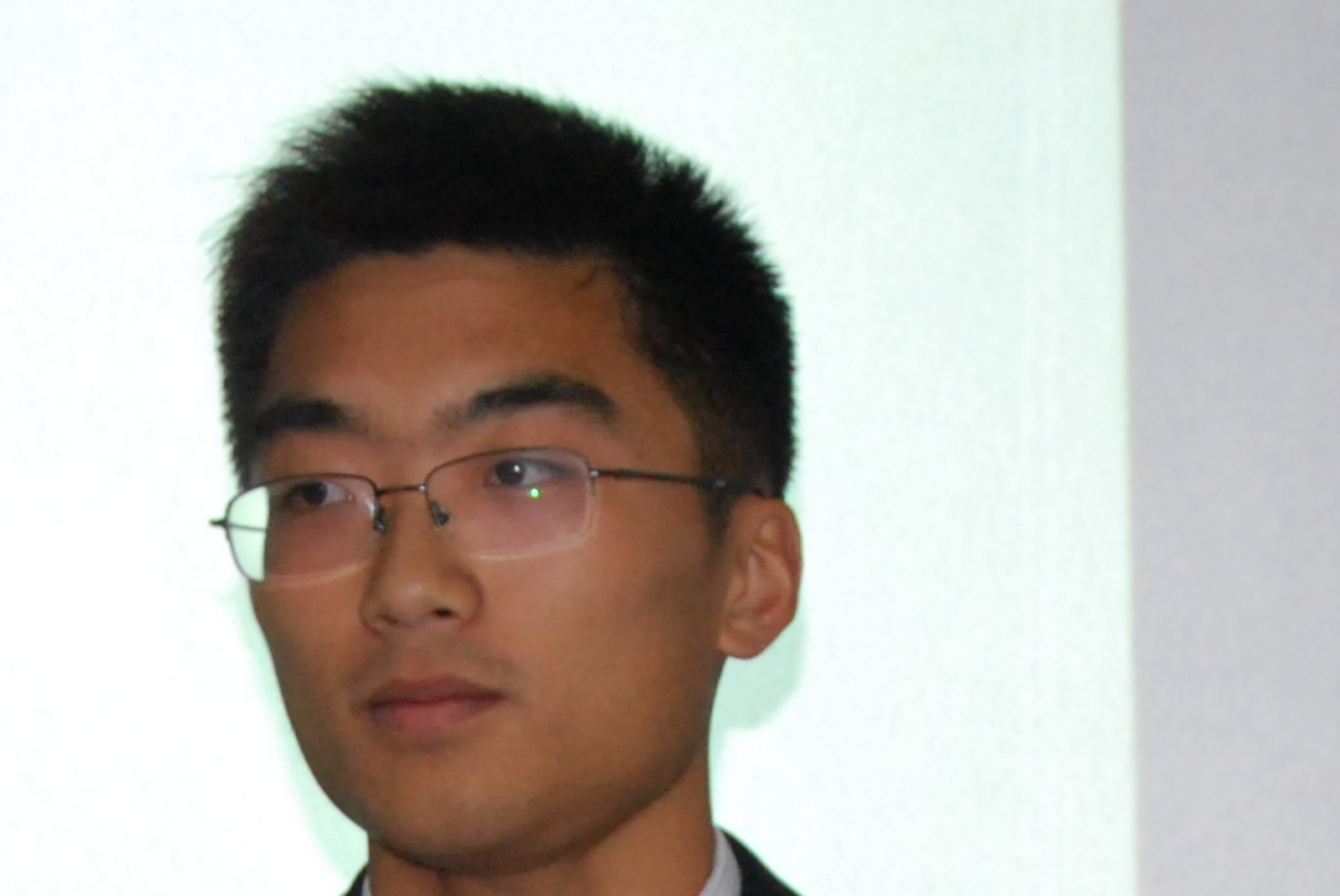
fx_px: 8308
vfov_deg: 6.1
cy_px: 1509
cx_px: 1101
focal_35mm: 223
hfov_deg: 9.2
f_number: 5
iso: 800
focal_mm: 40
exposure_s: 1/60
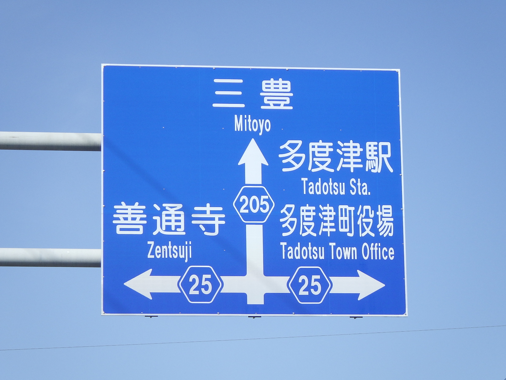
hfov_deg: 14.1
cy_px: 190
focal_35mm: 140
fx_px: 2046
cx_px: 253
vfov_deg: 10.6
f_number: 5.5
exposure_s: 1/500
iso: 125
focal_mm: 25
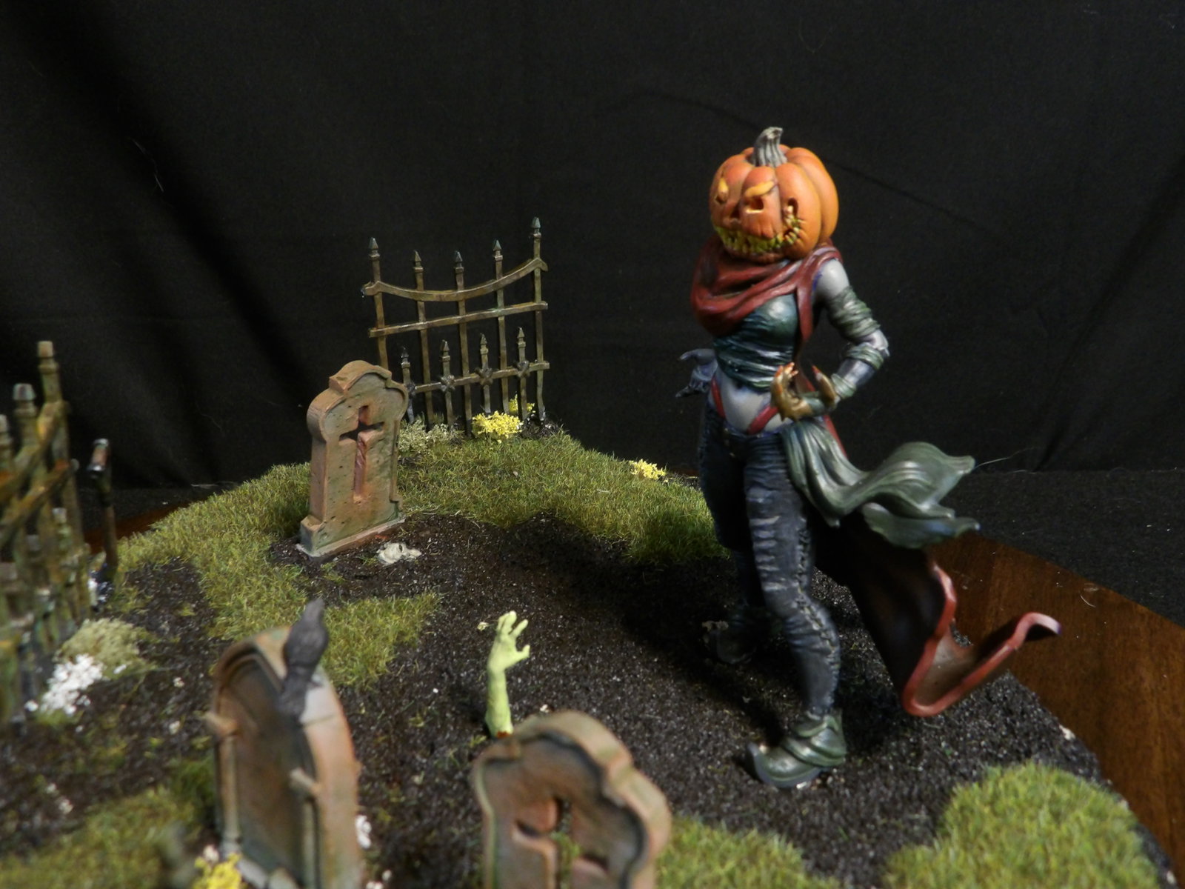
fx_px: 1130
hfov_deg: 55.4
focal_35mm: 33
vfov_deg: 42.9
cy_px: 444
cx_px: 592
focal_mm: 5.9
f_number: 3.6
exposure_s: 1/4
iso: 400
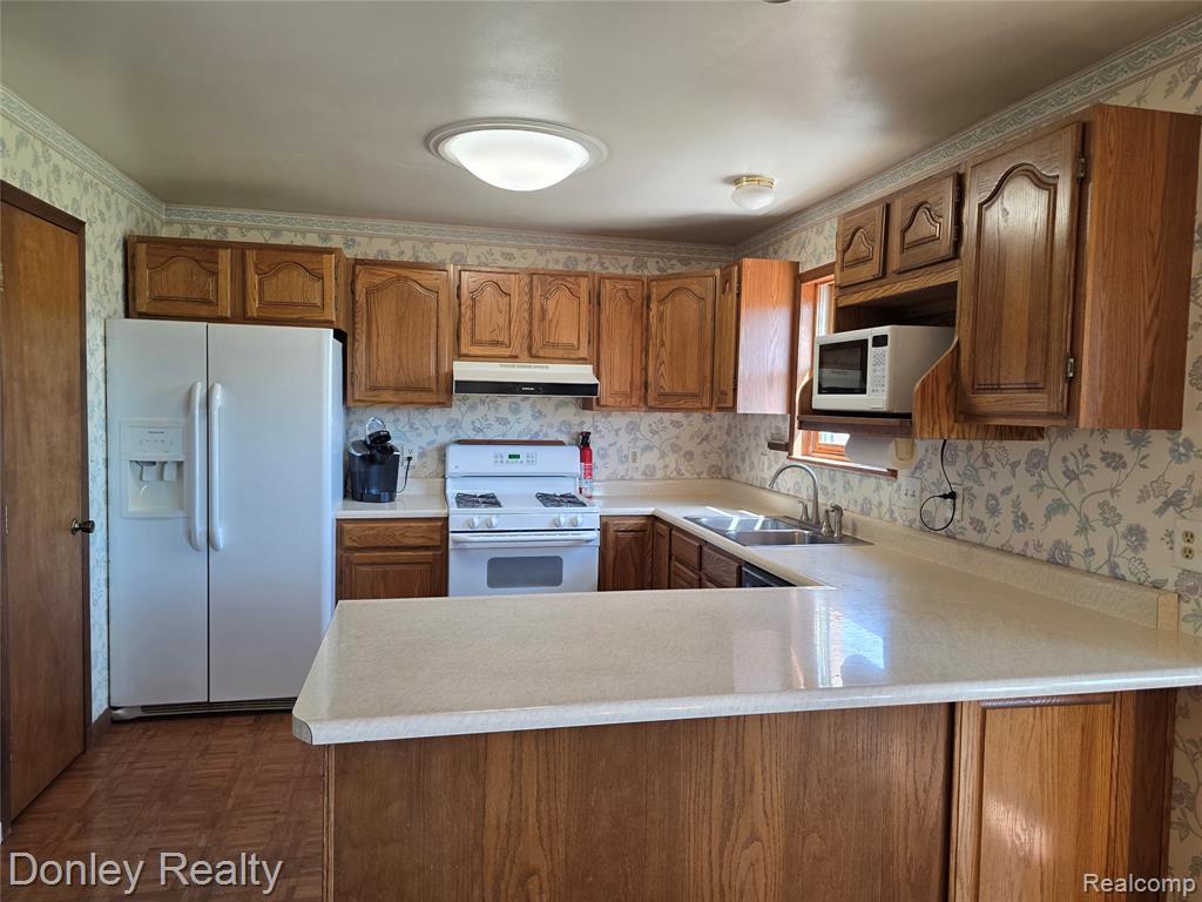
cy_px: 451
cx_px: 601
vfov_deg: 58.9
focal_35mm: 23
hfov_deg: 73.9
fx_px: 799
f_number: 1.7
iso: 125
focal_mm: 6.3
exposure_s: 1/120
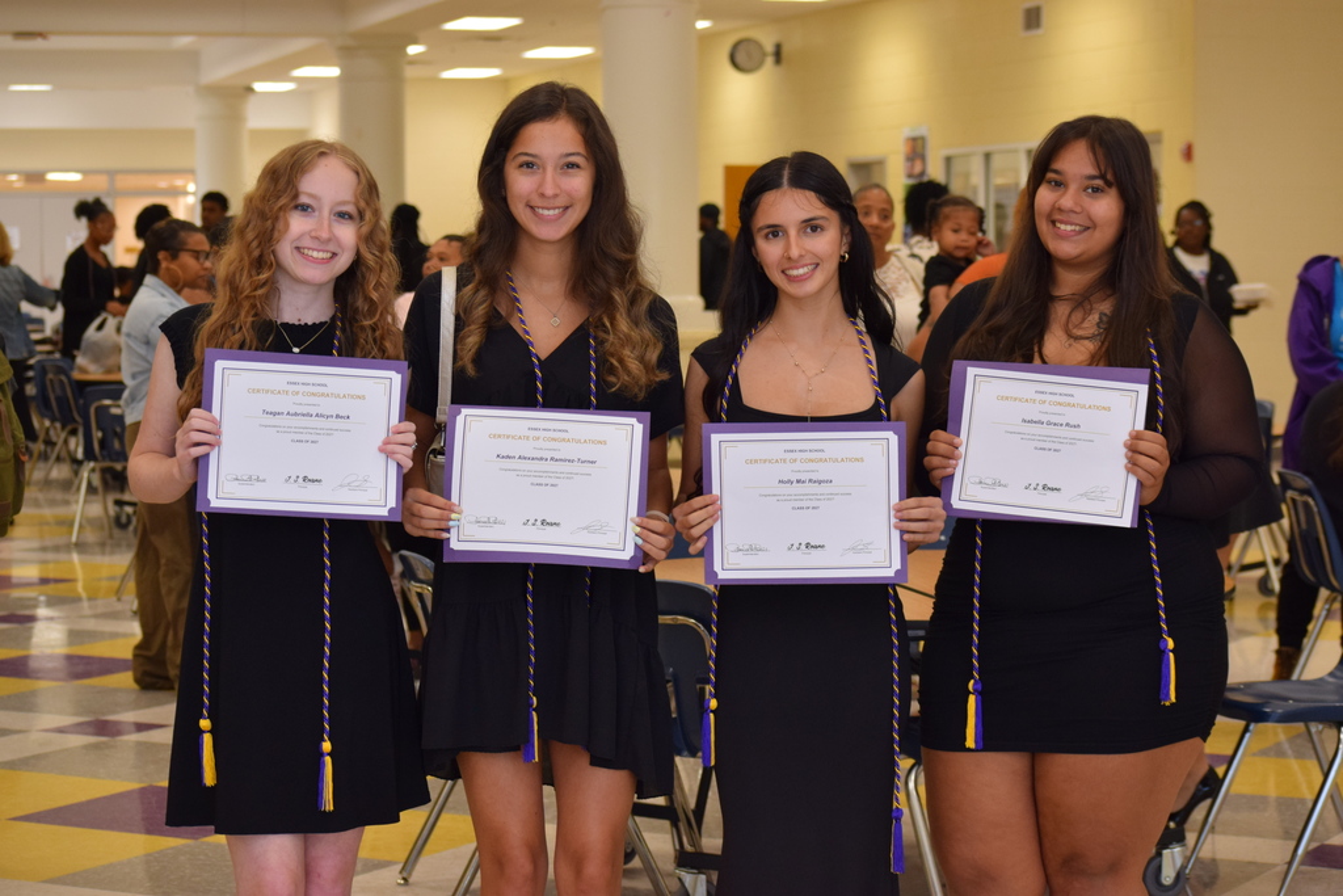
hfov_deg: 24.6
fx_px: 3078
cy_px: 448
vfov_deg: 16.6
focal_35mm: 82
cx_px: 672
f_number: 4.5
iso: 800
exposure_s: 1/80
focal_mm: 55
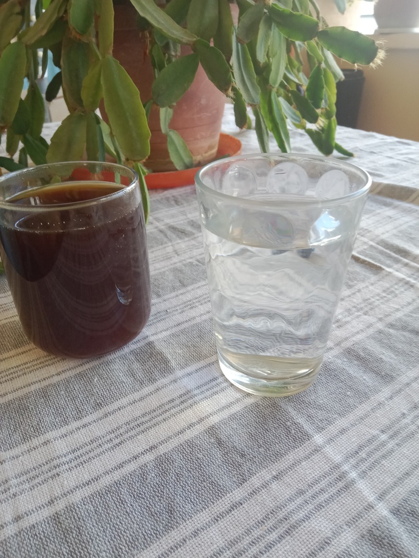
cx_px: 210
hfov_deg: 54.9
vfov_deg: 69.4
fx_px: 403
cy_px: 279
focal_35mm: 25
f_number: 2.2
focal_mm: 3.4
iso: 190
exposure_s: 1/50
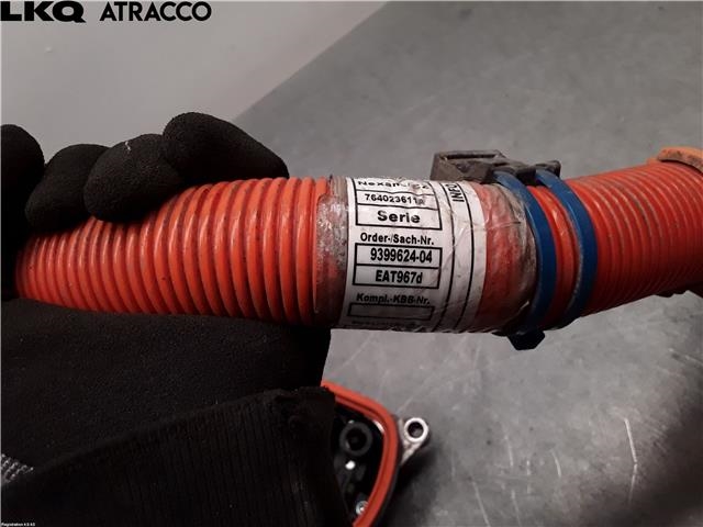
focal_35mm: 28
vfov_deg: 49.7
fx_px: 569
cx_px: 352
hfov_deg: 63.4
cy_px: 264
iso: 100
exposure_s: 1/230
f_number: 1.9
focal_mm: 2.91
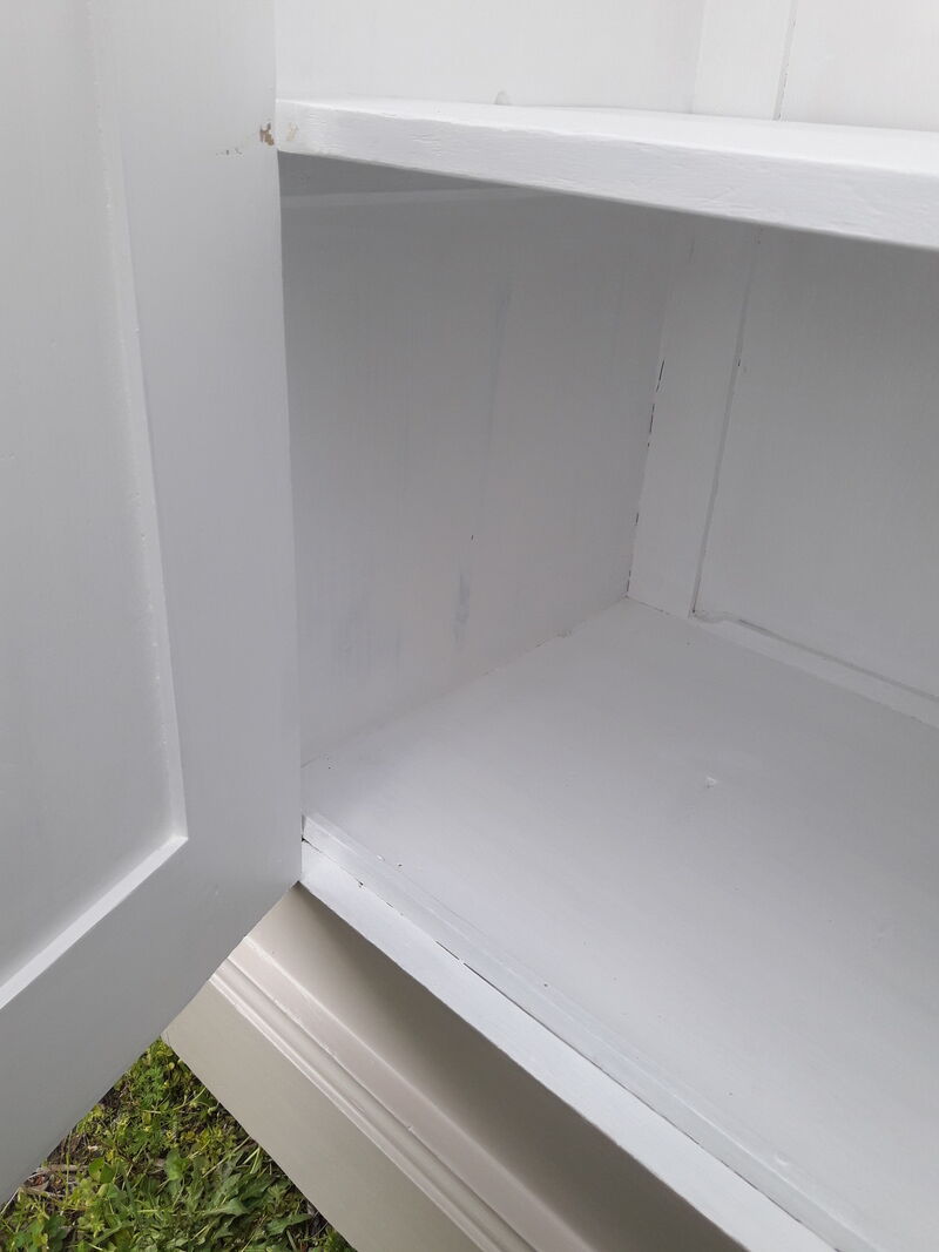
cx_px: 470
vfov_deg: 63.4
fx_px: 1013
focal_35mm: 28
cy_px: 626
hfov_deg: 49.7
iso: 40
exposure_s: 1/119
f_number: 1.9
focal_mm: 3.7
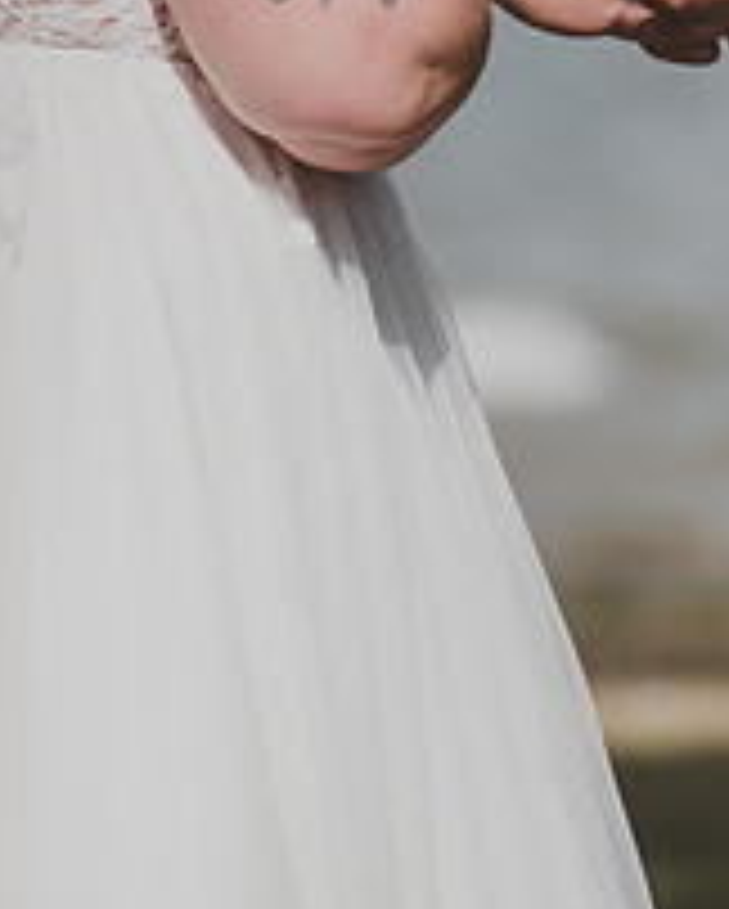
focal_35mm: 939
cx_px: 630
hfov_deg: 1.7
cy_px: 140
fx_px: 25286
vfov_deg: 2.1
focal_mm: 300
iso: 250
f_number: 6.3
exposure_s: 1/2000
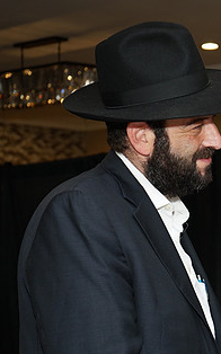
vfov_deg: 21.2
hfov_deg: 12.8
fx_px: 945
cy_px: 207
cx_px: 307
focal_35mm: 98
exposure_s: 1/125
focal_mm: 52
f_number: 5.6
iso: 640
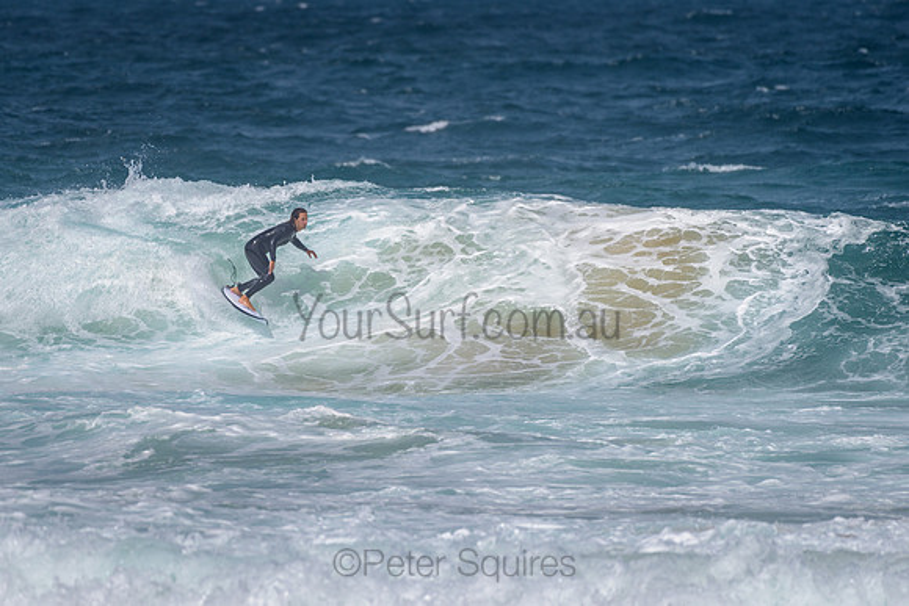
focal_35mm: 613
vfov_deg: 2.2
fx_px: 15490
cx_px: 372
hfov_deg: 3.4
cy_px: 260
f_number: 5.6
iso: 72
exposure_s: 1/2000
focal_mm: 500
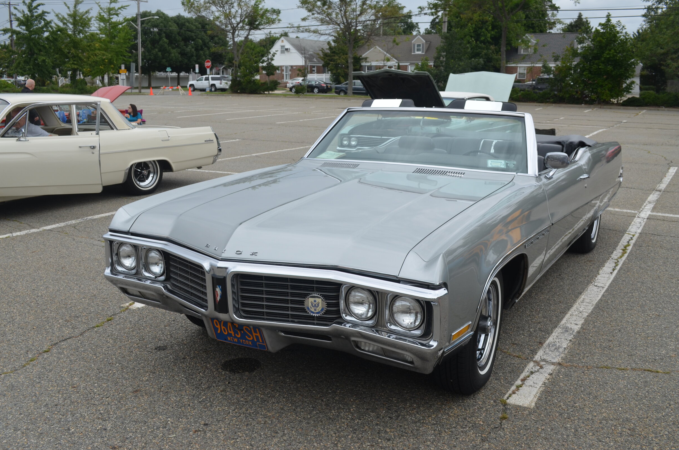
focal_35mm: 34
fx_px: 640
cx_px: 330
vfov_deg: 38.7
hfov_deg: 55.9
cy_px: 222
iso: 200
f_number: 8
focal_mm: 22
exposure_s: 1/250
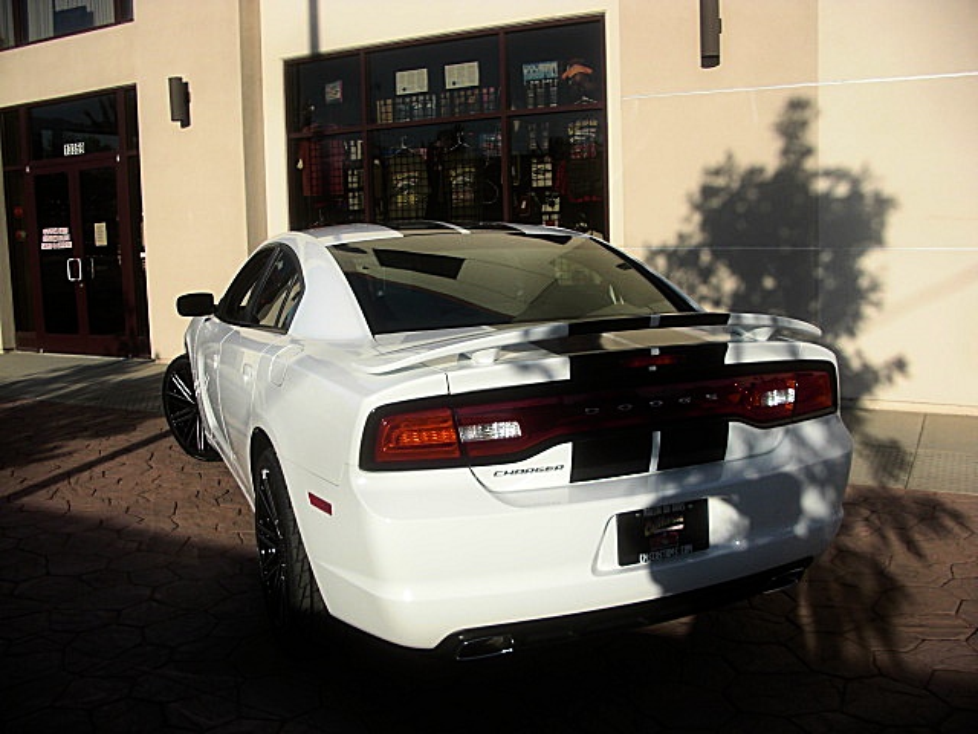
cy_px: 367
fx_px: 1017
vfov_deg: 39.7
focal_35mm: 36
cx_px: 489
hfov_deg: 51.4
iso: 50
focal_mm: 6.3
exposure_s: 1/160
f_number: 7.9
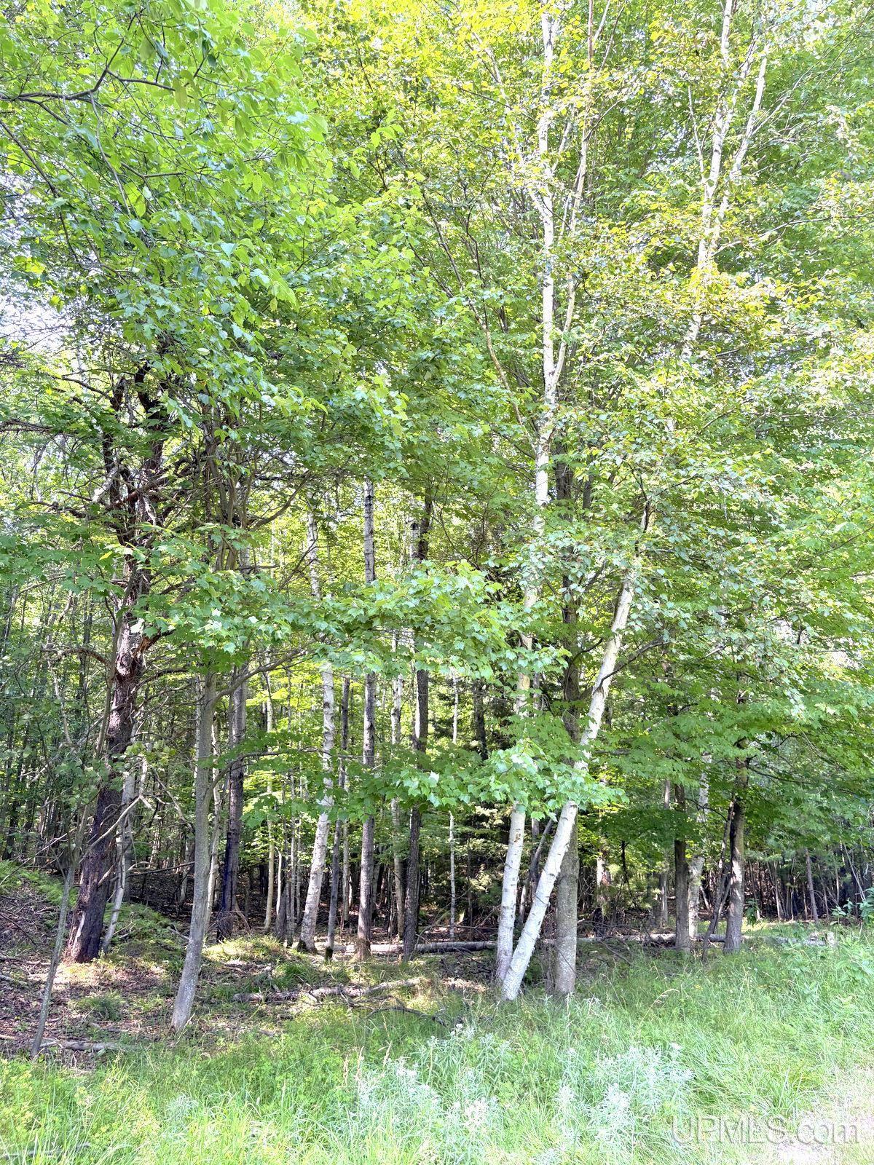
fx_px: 875
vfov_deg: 67.3
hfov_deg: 53.1
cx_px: 437
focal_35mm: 26
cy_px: 582
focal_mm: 5.96
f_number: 1.6
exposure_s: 1/121
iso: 40
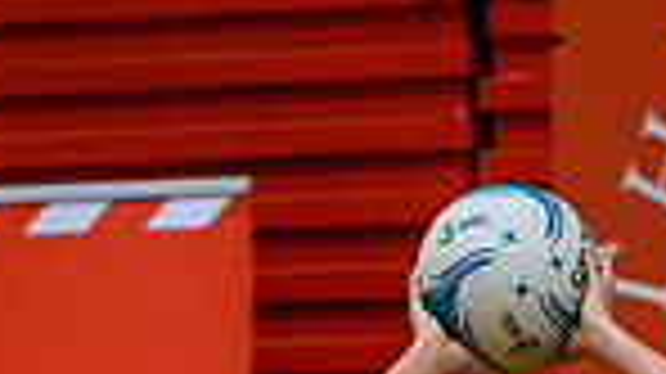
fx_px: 18706
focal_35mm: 1060
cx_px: 536
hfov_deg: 2.0
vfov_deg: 1.1
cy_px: 892
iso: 4000
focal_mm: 200
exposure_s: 1/1000
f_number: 2.8
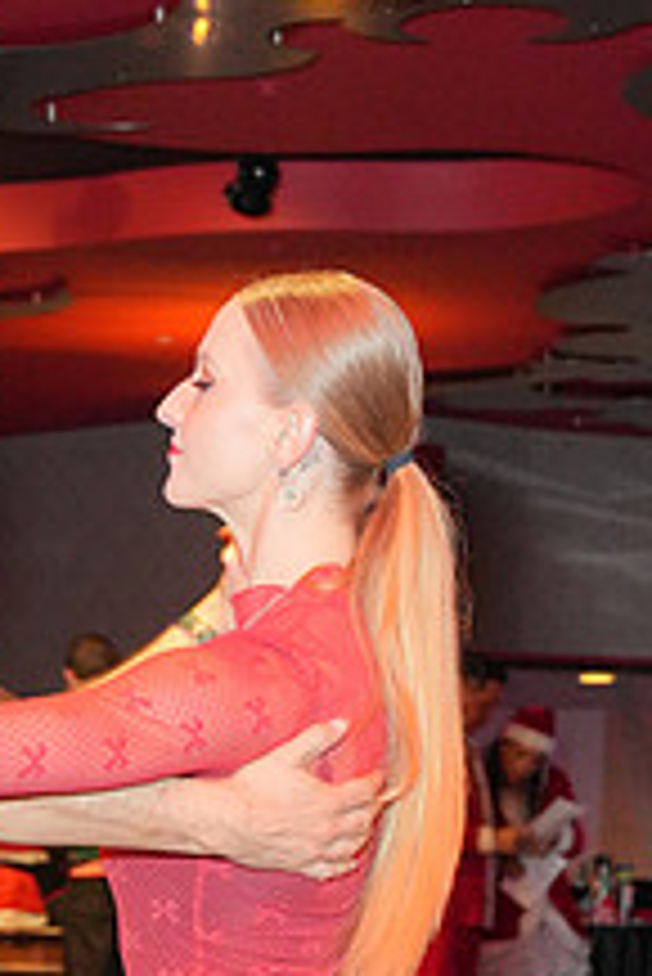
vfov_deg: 17.3
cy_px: 1214
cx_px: 11
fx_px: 3038
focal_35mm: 112
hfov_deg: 12.1
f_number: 4
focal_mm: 42
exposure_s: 1/250
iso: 4000
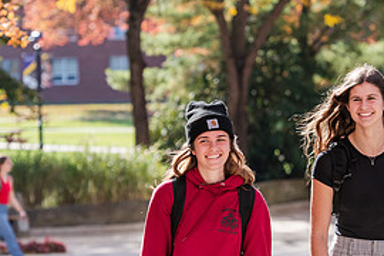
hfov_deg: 8.3
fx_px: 2656
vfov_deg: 5.5
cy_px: 126
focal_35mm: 249
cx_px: 269
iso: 200
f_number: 4.5
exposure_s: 1/500
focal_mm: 116
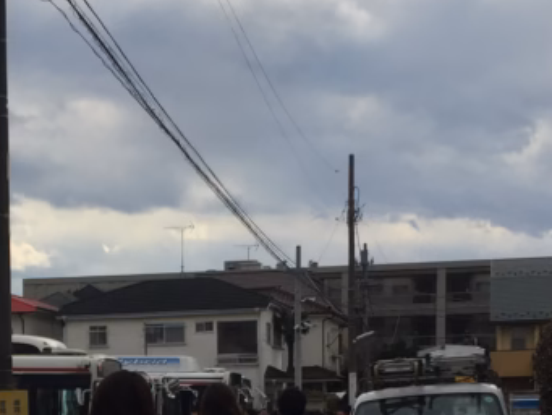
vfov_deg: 14.0
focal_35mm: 102
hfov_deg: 19.1
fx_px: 1627
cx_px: 115
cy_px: 516
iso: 32
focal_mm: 4.15
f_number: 2.2
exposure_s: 1/2825
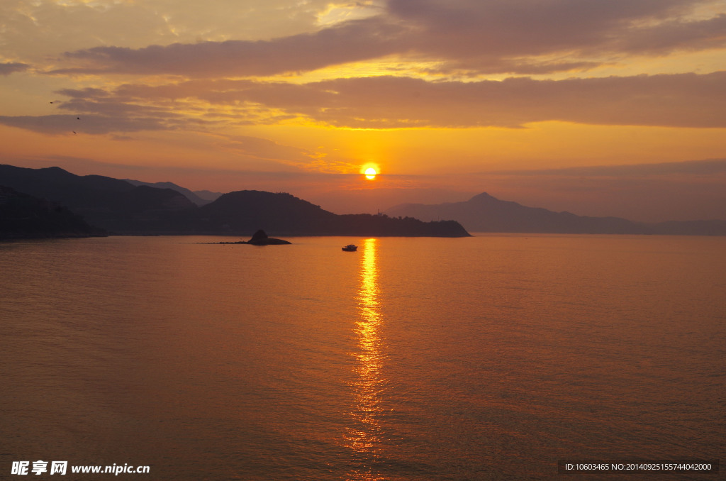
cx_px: 363
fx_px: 1087
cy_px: 240
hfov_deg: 36.9
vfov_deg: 24.9
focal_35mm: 54
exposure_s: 1/125
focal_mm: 36
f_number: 11
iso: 200
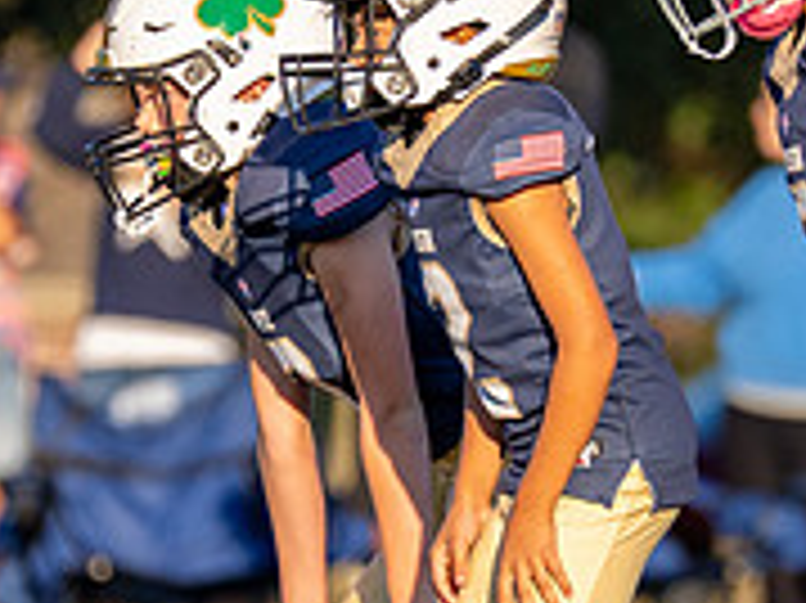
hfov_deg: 1.7
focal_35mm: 1159
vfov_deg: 1.3
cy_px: 374
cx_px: 646
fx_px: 26968
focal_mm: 200
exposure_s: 1/2500
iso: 400
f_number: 2.8
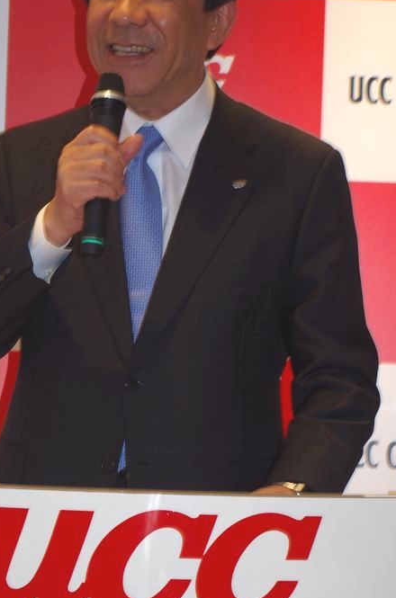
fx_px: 2455
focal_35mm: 148
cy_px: 403
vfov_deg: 13.9
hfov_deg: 9.2
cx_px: 171
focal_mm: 55
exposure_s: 1/40
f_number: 5.6
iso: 100
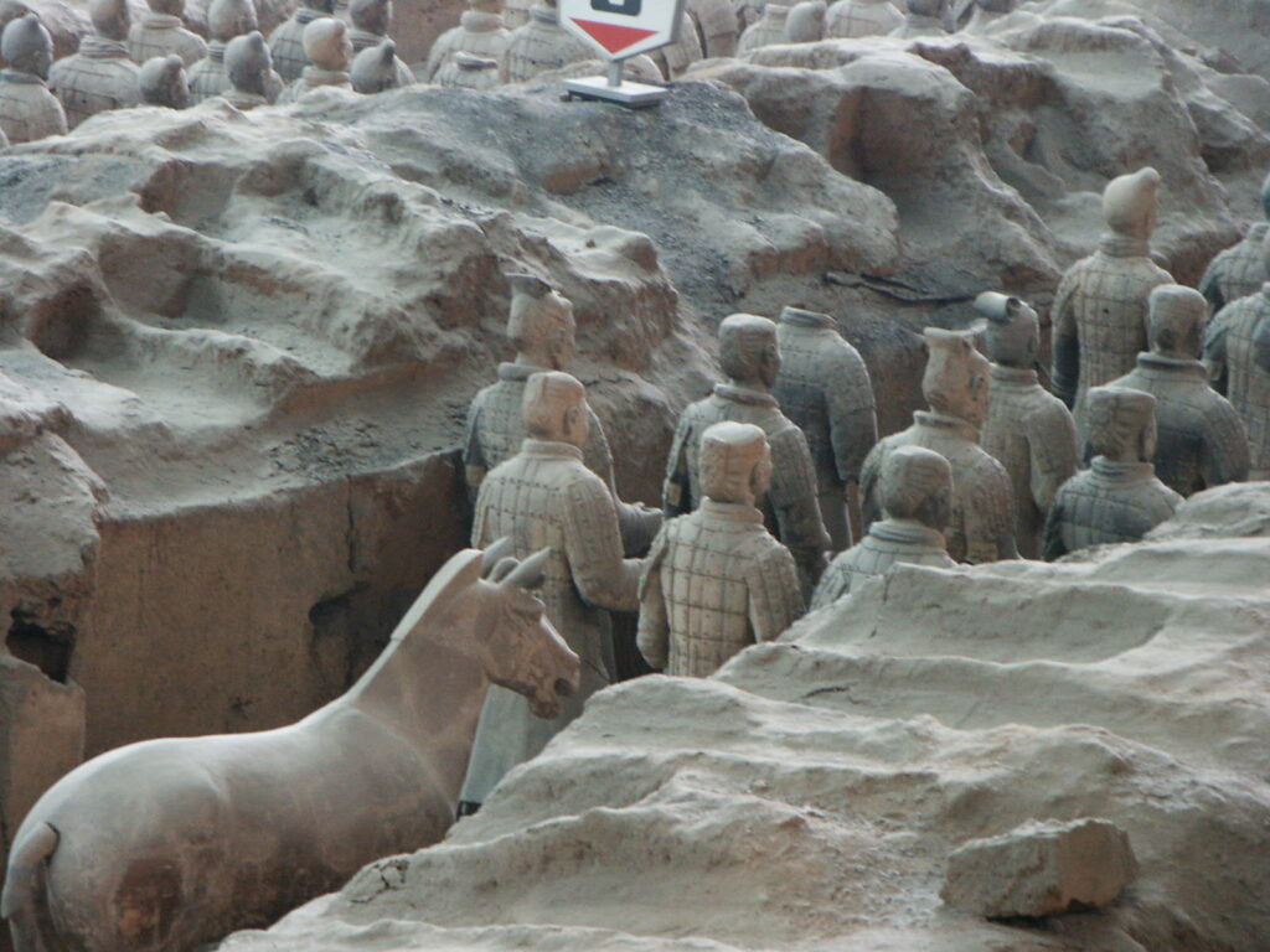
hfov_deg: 14.2
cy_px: 476
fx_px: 5100
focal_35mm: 139
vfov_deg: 10.7
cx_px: 635
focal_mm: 28.23
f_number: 3.6
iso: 200
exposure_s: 1/20
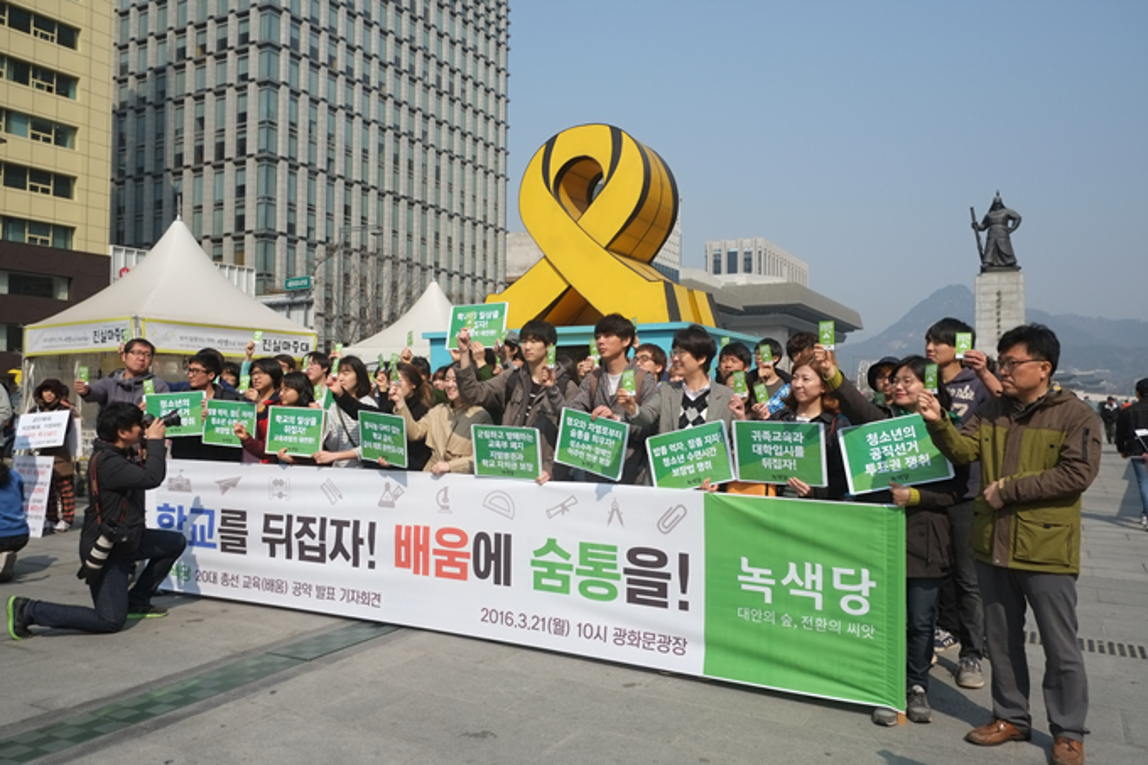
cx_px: 574
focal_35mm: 27
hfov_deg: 67.4
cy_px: 382
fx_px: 861
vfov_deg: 47.9
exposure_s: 1/1800
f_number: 4
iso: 250
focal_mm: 18
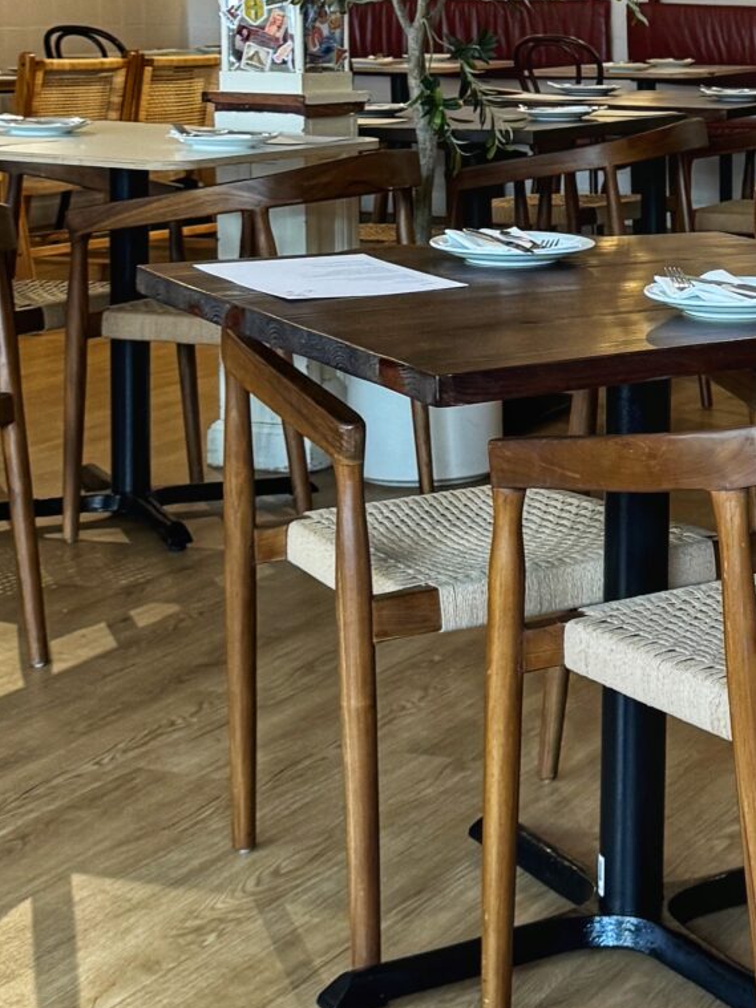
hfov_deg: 17.2
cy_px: 250
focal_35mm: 81
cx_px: 951
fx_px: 2359
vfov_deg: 23.9
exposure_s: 1/50
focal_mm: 6.76
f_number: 1.78
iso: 160
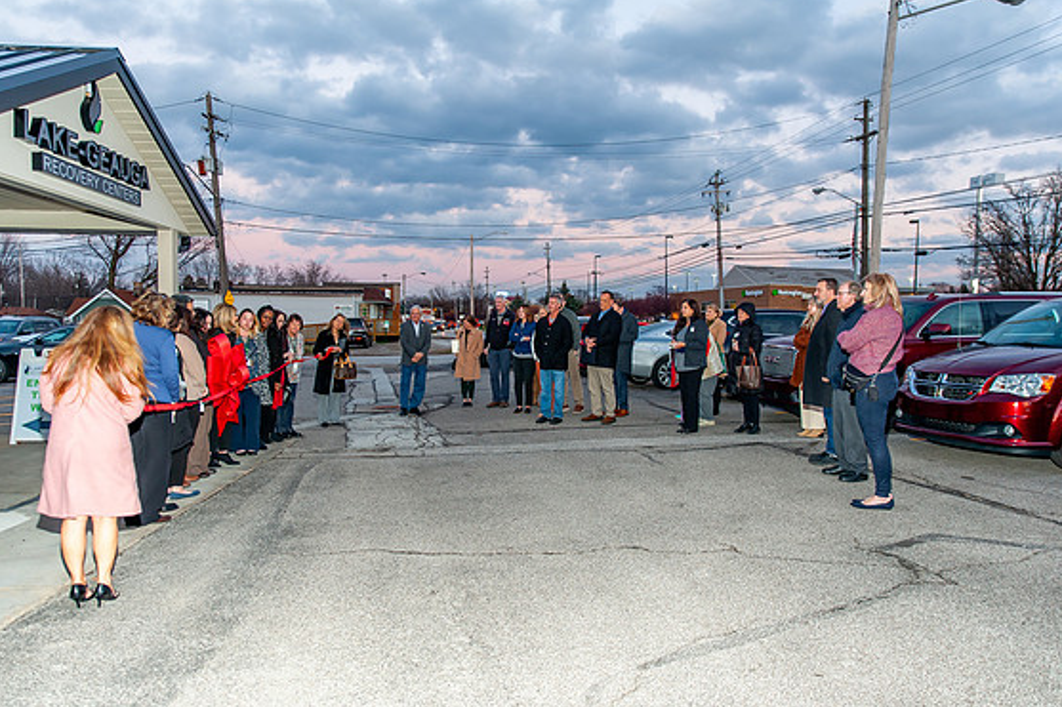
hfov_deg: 71.5
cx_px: 532
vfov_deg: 51.3
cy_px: 358
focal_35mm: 25
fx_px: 737
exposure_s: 1/160
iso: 640
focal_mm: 24
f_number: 2.8
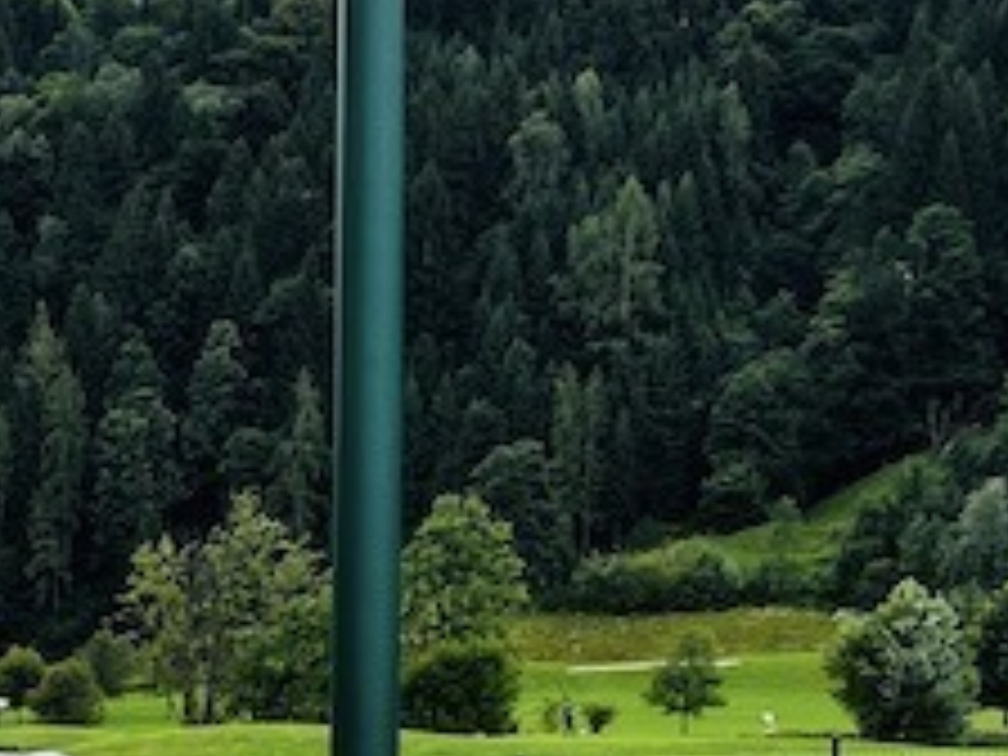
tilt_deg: -8.6
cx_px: -454
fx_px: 3465
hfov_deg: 15.4
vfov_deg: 11.8
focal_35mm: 119
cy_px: 1188
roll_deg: +1.1
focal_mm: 5.7
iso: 50
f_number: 1.5
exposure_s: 1/1280
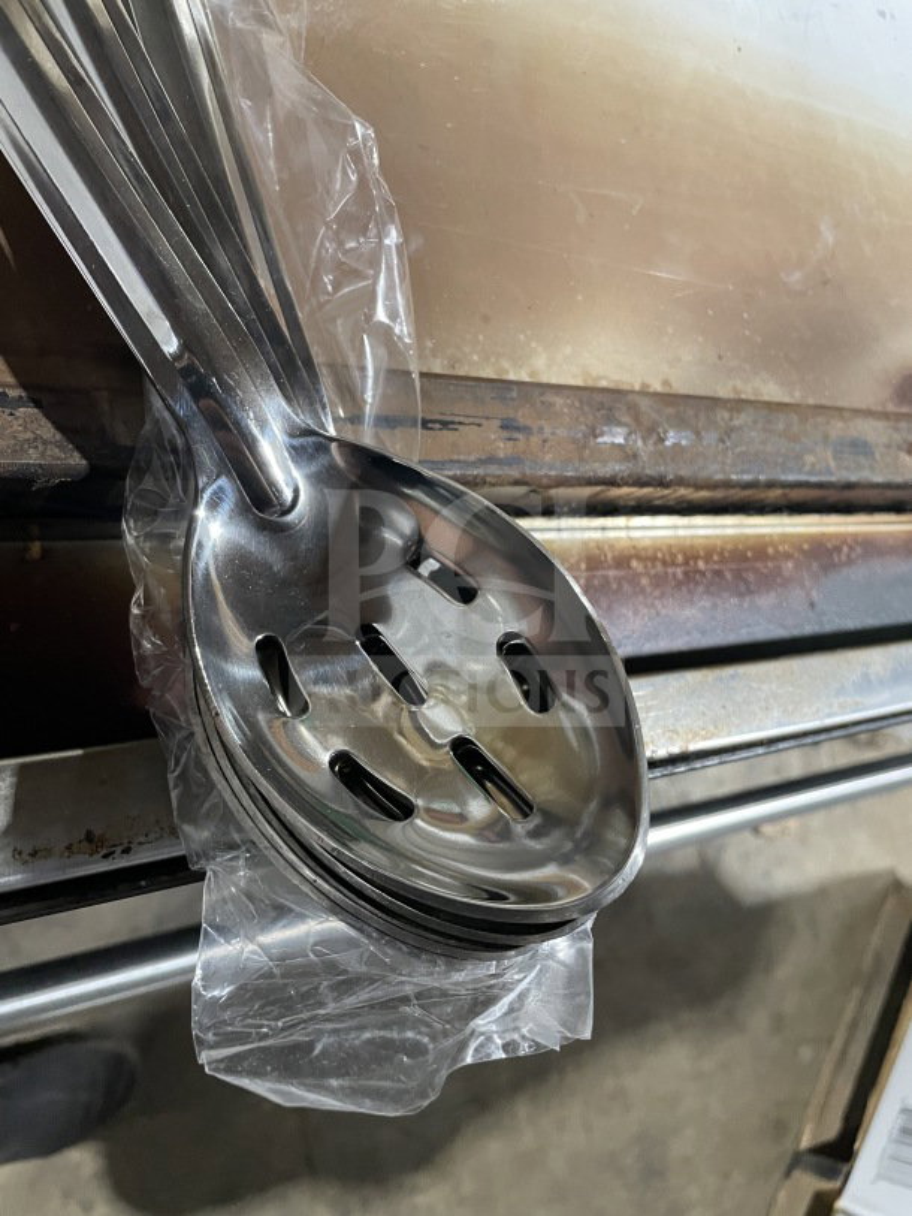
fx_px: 913
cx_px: 456
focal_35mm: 26
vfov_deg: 67.3
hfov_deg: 53.1
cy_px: 608
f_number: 1.6
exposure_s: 1/60
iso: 400
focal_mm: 4.2
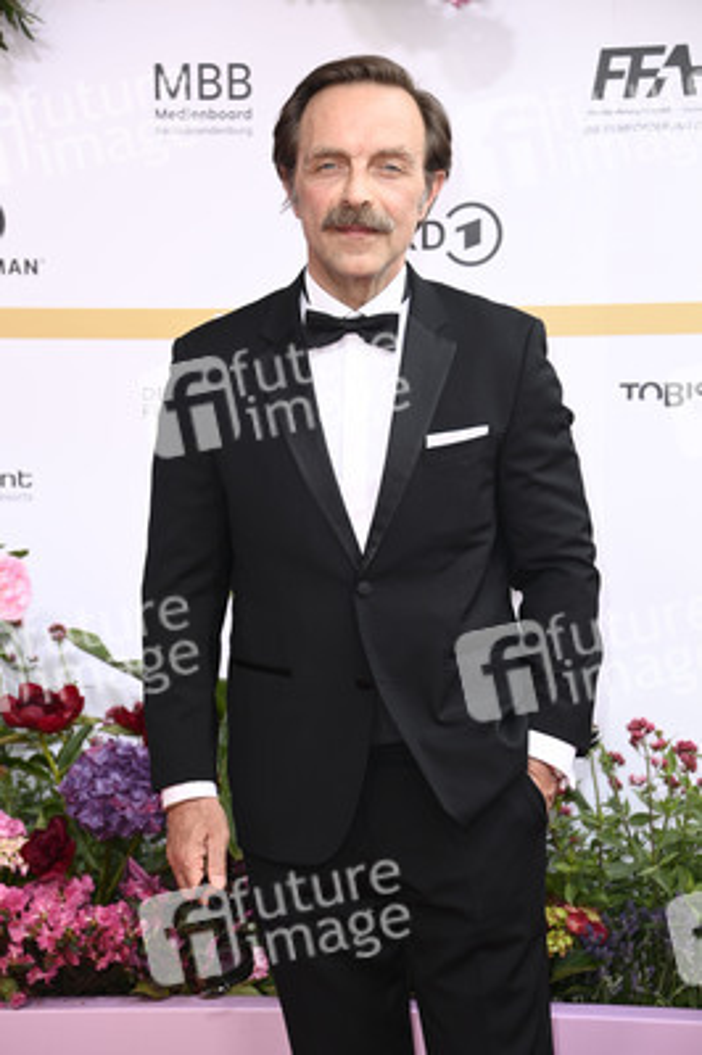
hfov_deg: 12.2
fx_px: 3281
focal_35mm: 112
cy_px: 528
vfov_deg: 18.3
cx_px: 351
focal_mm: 112
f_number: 5.6
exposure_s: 1/250
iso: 640
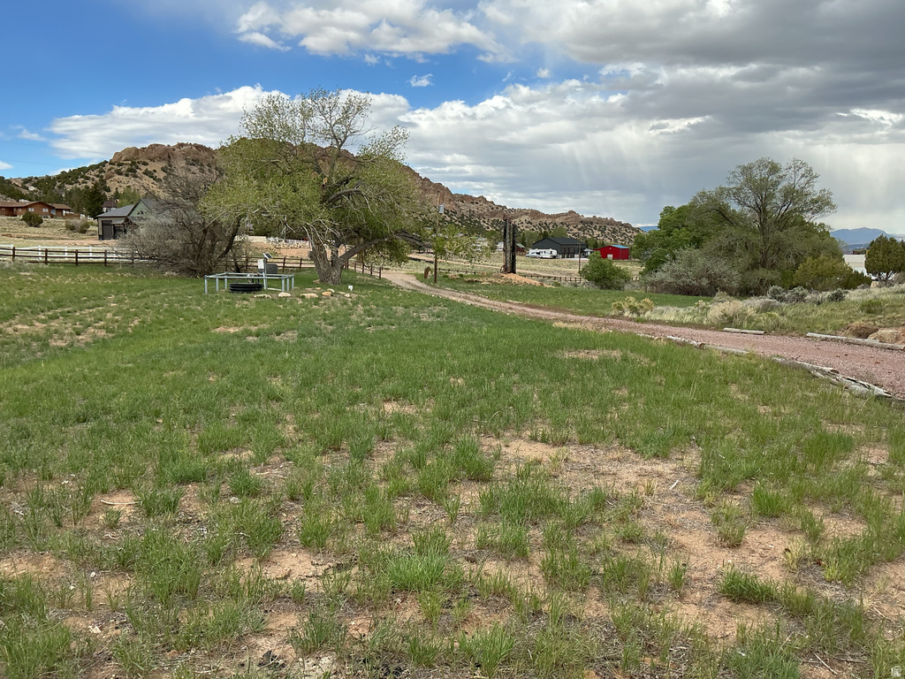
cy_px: 340
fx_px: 758
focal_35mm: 29
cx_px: 452
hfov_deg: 61.7
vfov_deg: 48.2
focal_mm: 3
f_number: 1.8
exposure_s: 1/1377
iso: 25
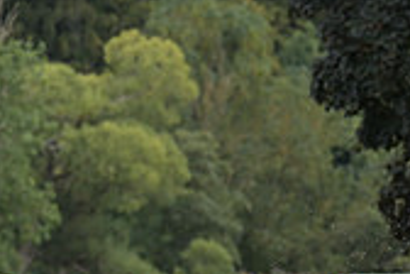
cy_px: 471
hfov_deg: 4.0
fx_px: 5899
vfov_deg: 2.6
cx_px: 603
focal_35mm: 518
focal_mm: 150
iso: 1000
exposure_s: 1/1250
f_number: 5.6
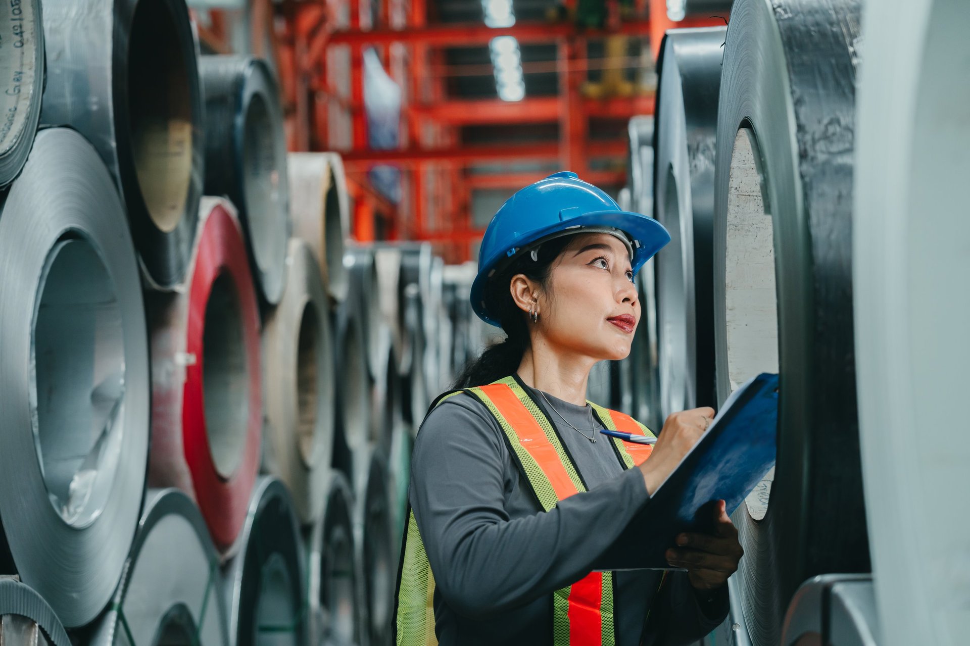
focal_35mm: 56
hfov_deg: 35.6
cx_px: 485
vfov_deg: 24.2
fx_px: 1508
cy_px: 323
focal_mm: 56
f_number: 2.8
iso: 800
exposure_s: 1/250
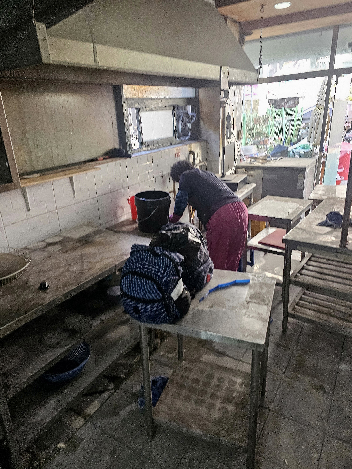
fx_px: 312
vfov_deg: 73.9
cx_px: 176
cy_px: 234
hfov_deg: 58.9
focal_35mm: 23
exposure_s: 1/120
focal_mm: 6.3
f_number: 1.7
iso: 640
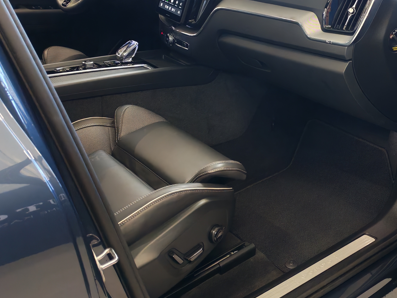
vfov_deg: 30.0
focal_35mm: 48
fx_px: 551
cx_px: 282
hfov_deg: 38.9
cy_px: 92
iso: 489
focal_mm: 6.12
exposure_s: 1/100
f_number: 1.9
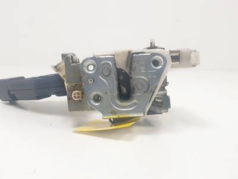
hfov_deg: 67.3
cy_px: 90
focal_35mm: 26
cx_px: 119
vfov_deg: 53.1
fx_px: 179
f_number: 2.4
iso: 50
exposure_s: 1/272
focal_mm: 4.3
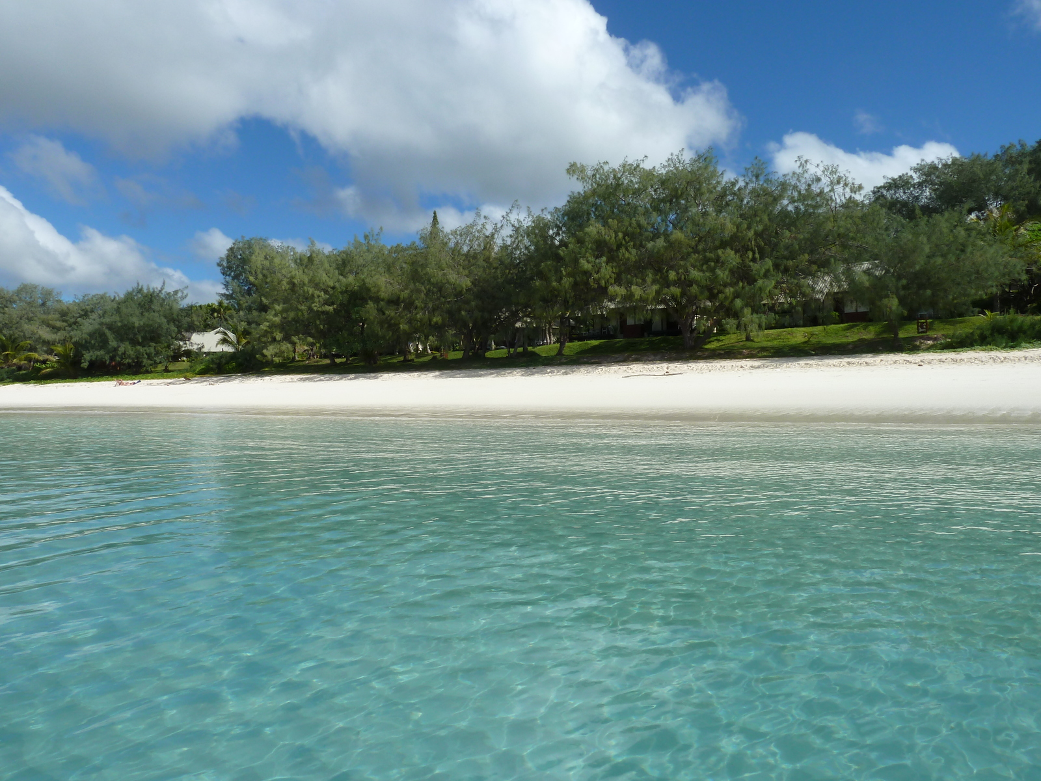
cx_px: 520
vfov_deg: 54.9
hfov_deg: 69.4
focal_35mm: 25
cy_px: 390
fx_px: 752
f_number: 5.6
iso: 80
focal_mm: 4.1
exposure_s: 1/500
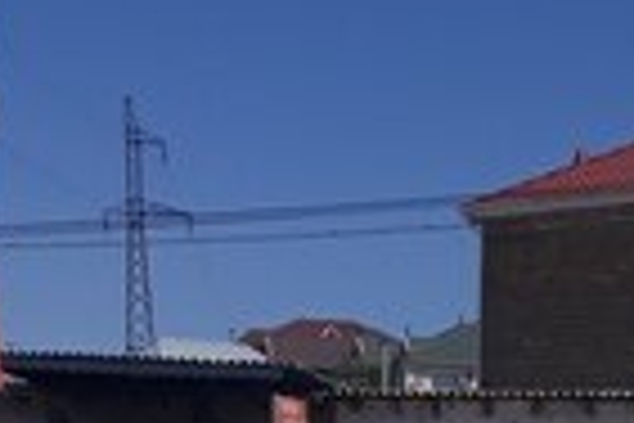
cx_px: 526
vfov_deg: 11.6
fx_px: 1743
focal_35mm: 99
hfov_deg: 20.3
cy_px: 986
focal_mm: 3.6
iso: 40
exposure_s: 1/2874
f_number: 1.9
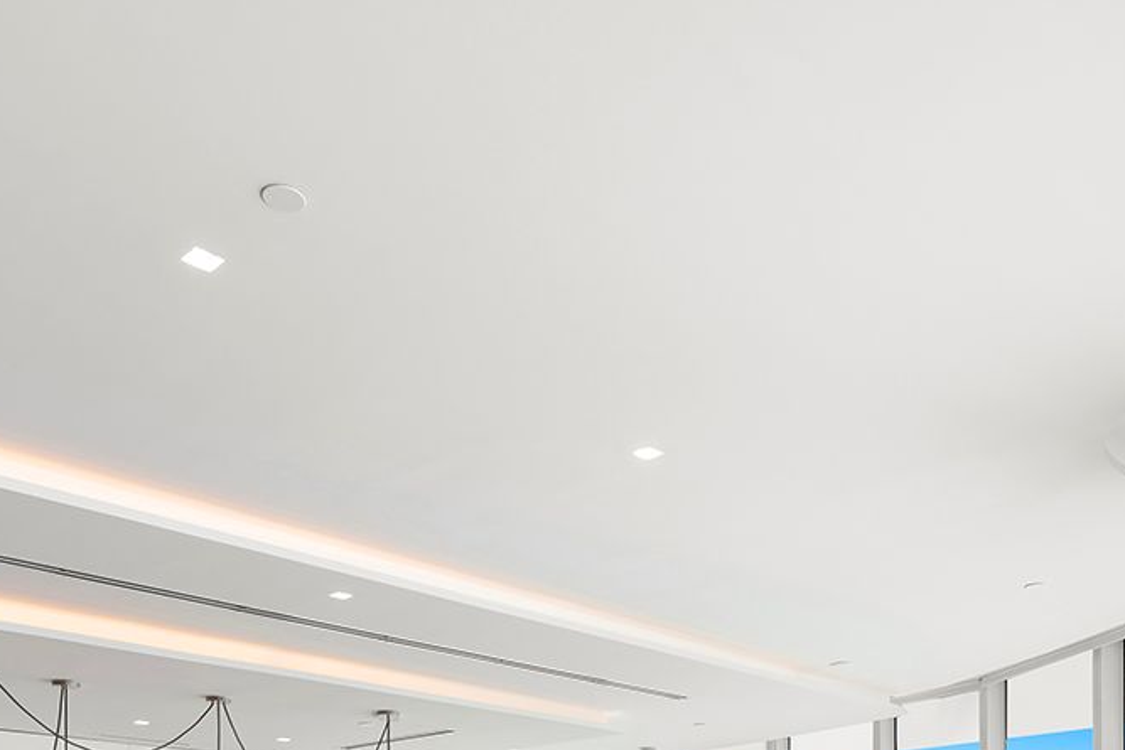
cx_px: 665
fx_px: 1125
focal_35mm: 36
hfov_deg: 52.8
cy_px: 905
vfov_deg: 31.0
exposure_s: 1/100
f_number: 9
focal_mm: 12
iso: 200
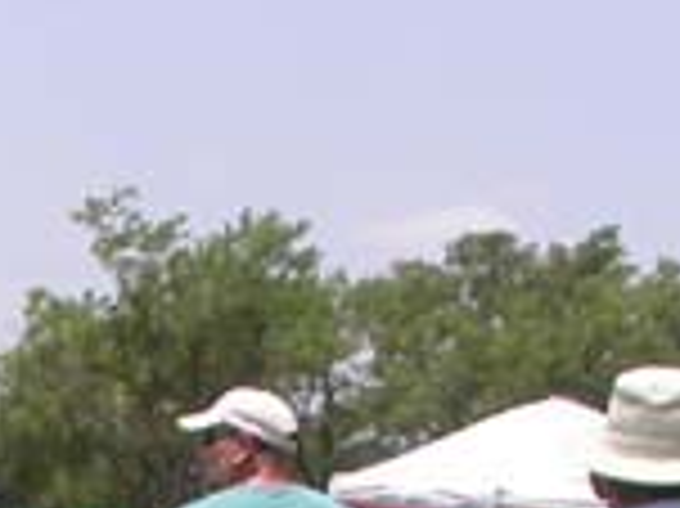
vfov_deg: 6.9
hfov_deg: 9.5
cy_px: 1340
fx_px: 3945
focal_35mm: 201
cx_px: -387
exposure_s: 1/303
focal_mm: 7.85
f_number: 7.5
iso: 100
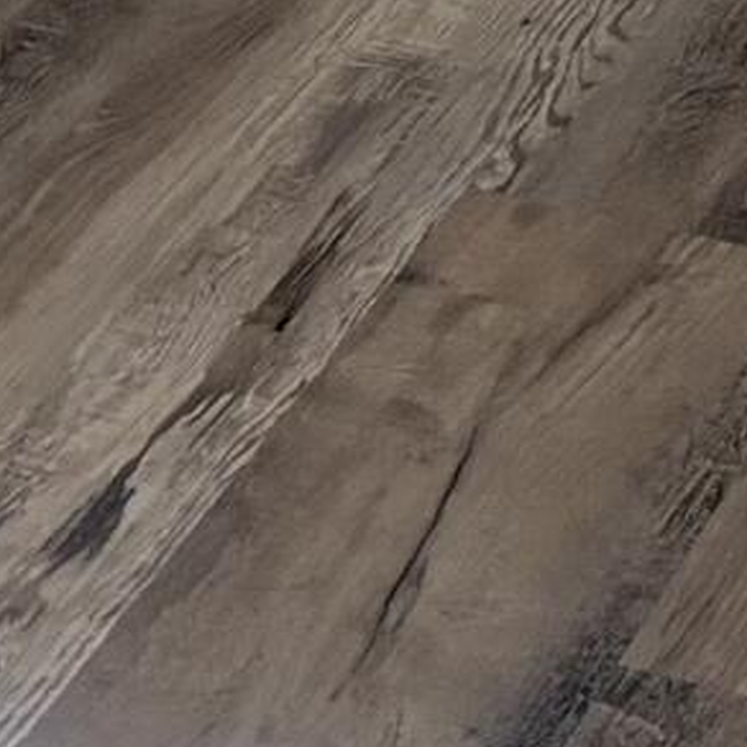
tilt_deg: -11.9
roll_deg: +2.6
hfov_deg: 8.0
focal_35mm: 218
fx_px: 5322
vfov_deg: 7.3
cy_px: -1361
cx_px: 59
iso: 200
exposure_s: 1/134
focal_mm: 6.76
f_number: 1.78
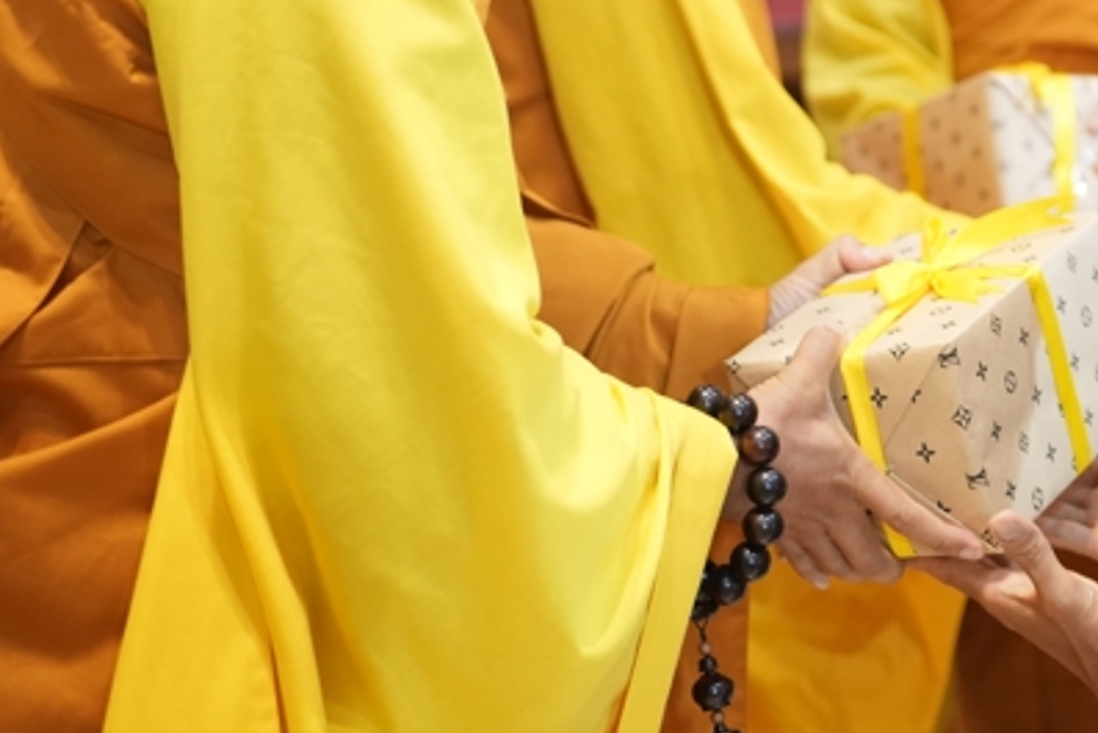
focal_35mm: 86
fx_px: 2624
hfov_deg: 22.7
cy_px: -77
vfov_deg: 15.5
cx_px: 1113
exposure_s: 1/250
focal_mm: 35
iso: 1600
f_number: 2
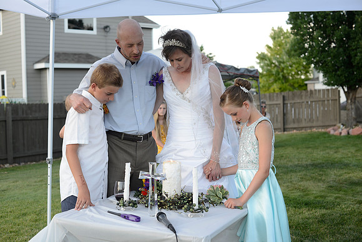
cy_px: 121
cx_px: 181
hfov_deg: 39.6
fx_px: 503
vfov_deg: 27.0
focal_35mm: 50
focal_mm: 50
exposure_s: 1/200
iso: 200
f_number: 4.5
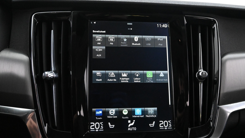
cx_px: 122
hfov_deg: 61.0
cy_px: 75
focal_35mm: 32
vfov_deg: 36.7
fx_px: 208
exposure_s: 1/40
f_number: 4.5
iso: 6400
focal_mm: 20
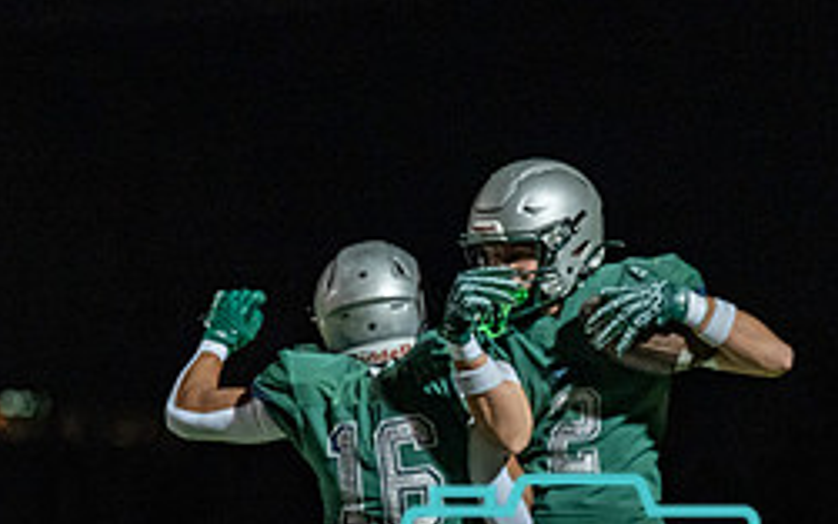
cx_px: 483
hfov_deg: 5.2
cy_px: 571
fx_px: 9160
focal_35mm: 401
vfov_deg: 3.3
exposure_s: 1/1000
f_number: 2.8
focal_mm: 137
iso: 2000
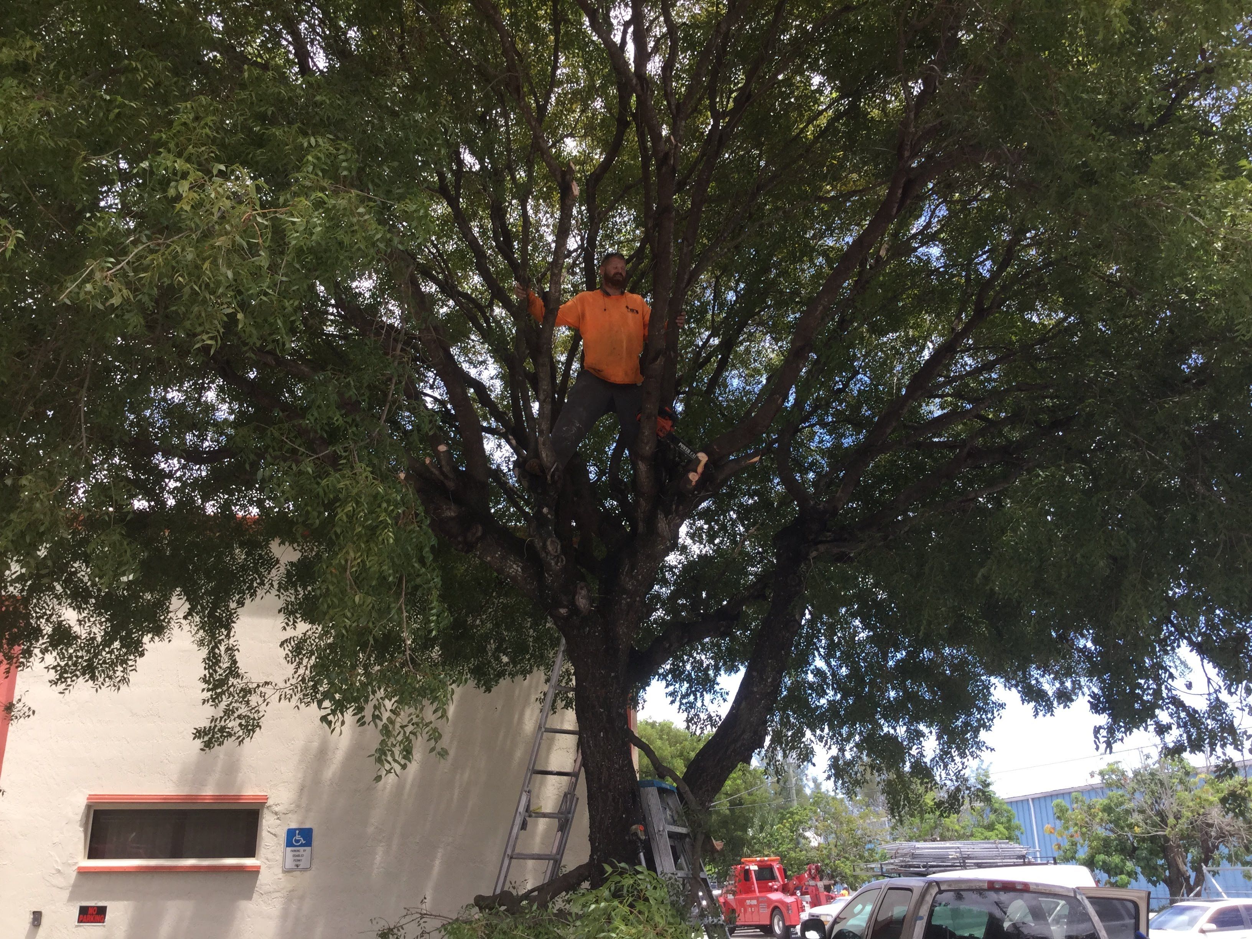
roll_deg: -0.1
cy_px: 470
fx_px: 1121
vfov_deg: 45.4
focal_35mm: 31
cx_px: 626
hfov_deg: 58.4
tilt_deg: +20.0
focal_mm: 3.3
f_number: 2.4
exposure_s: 1/251
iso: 25
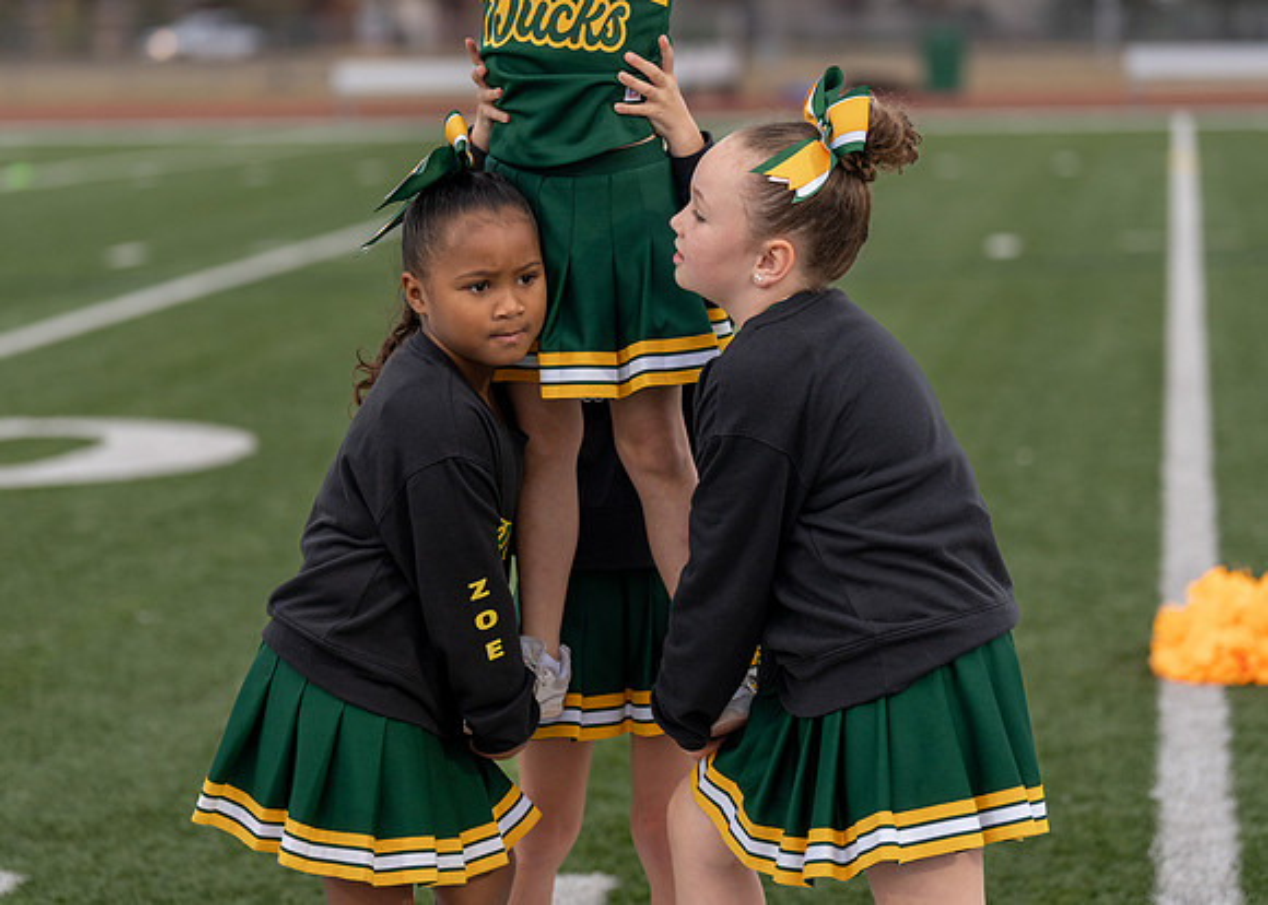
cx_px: 610
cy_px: 386
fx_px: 4542
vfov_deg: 11.4
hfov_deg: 15.9
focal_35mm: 126
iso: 500
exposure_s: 1/800
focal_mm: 105
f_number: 2.8
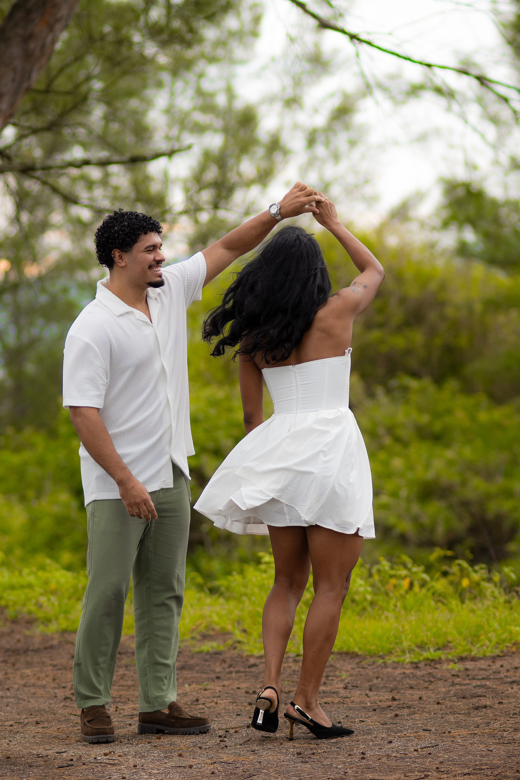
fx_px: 2773
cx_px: 261
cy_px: 391
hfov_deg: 10.7
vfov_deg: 16.0
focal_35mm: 128
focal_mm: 85
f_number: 2.2
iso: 200
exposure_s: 1/640
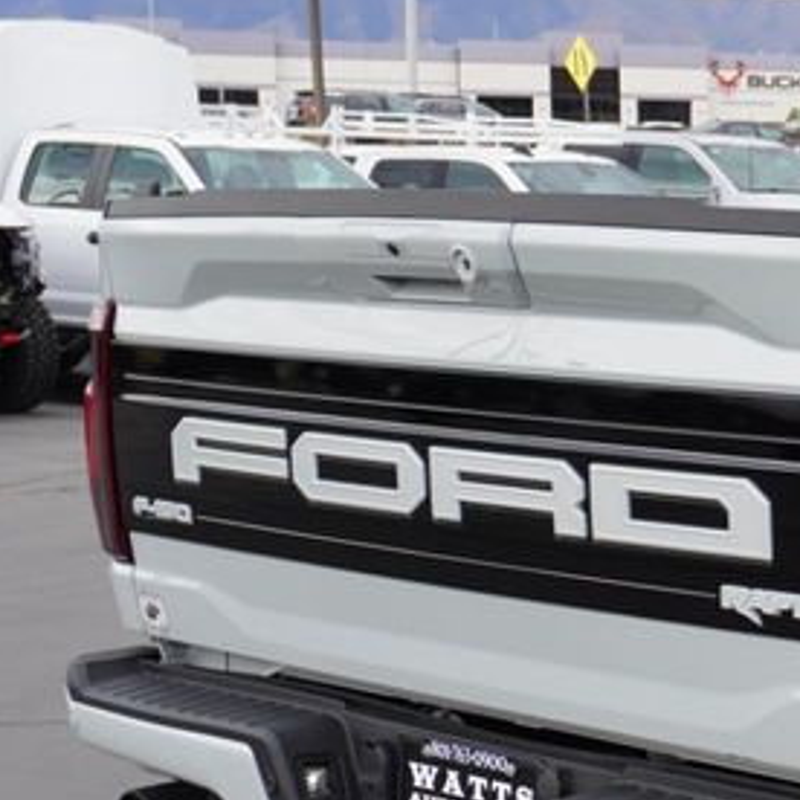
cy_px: 658
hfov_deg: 15.2
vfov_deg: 16.6
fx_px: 2719
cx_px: 1272
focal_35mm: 104
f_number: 5.6
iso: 100
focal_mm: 22
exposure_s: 1/80
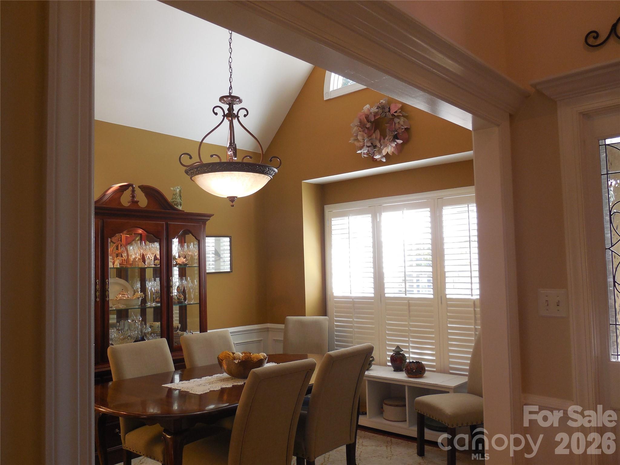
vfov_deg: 46.8
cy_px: 232
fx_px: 537
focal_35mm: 30
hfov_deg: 60.0
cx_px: 310
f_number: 3.2
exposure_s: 1/30
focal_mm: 5.3
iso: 220
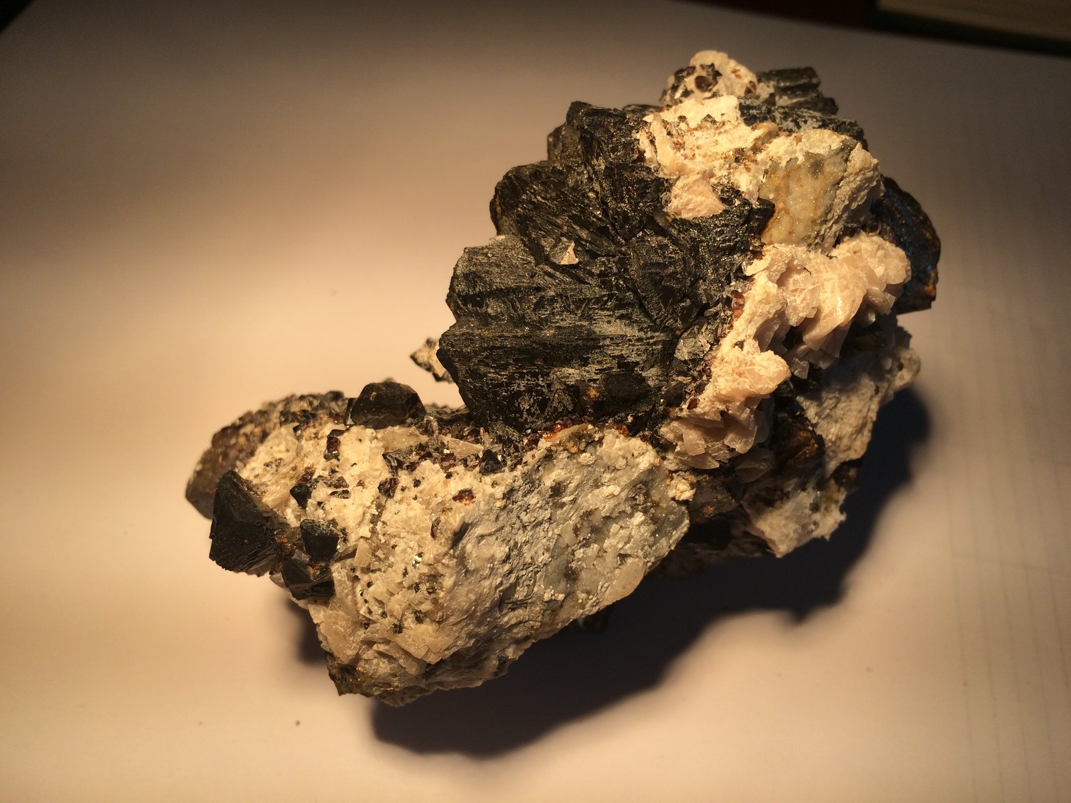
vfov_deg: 48.2
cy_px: 402
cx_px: 536
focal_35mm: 29
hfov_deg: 61.7
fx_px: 897
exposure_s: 1/398
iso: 32
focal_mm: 4.15
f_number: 2.2
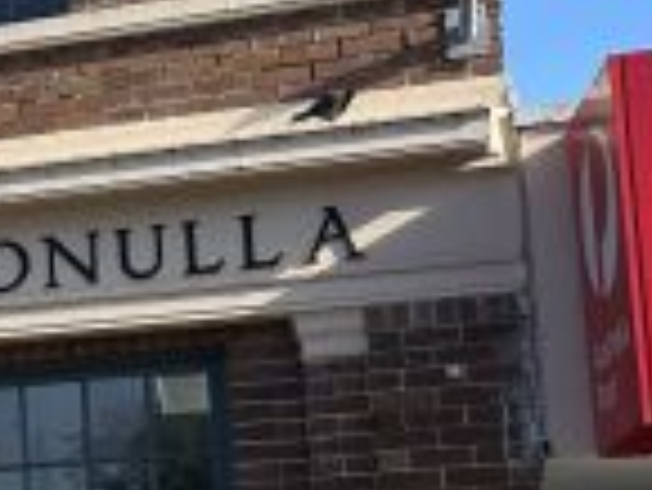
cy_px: 499
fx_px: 1866
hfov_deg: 15.9
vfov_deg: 14.7
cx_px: -621
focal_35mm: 99
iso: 80
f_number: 1.78
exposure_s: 1/1751
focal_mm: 6.86
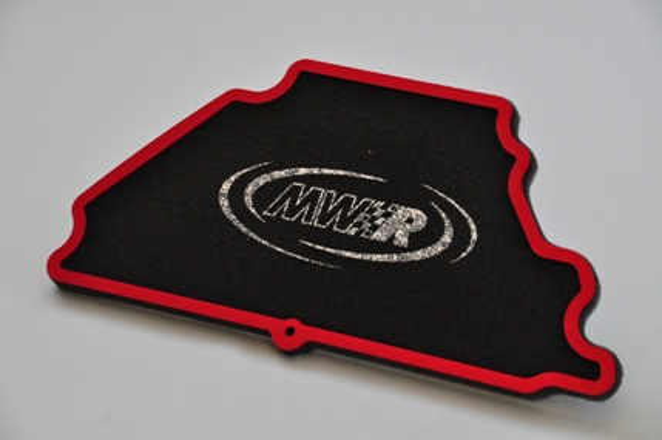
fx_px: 3086
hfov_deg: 12.2
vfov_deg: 8.2
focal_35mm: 168
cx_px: 331
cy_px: 220
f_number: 9
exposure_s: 1/125
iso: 1250
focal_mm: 112
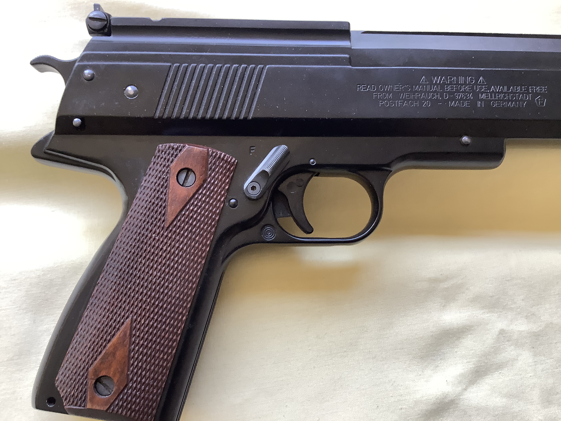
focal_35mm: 31
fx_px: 502
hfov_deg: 58.4
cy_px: 210
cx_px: 280
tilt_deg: -84.6
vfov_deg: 45.4
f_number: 2.4
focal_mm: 3.3
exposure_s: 1/50
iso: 100
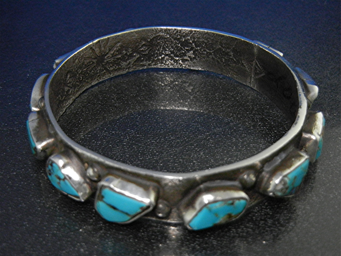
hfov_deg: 32.7
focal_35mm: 59
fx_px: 581
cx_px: 170
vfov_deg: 24.8
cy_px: 128
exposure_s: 1/30
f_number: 8
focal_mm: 10.6
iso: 800
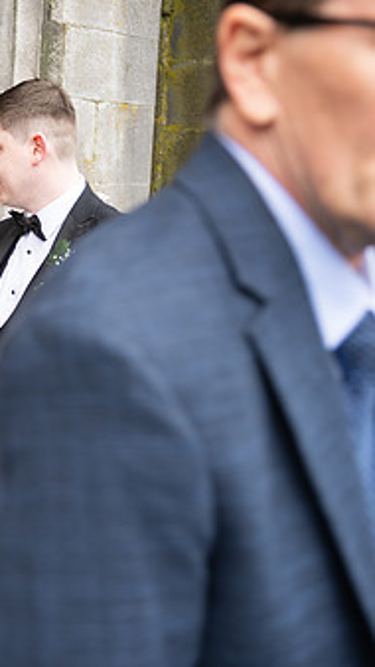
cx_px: -111
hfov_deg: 17.9
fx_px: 1114
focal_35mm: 63
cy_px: 293
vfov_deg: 33.3
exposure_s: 1/160
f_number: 3.5
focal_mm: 35
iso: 125
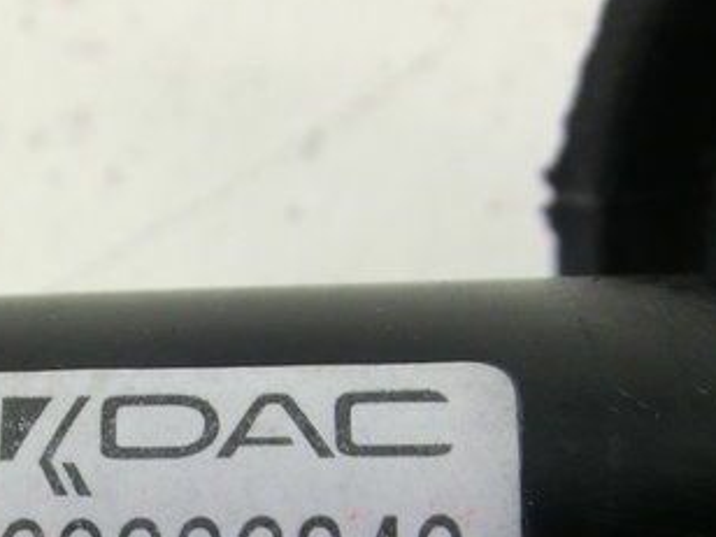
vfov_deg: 18.3
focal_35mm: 78
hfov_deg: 24.8
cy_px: 572
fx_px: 1613
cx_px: 191
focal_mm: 5.25
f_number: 3.5
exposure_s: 1/60
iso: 320
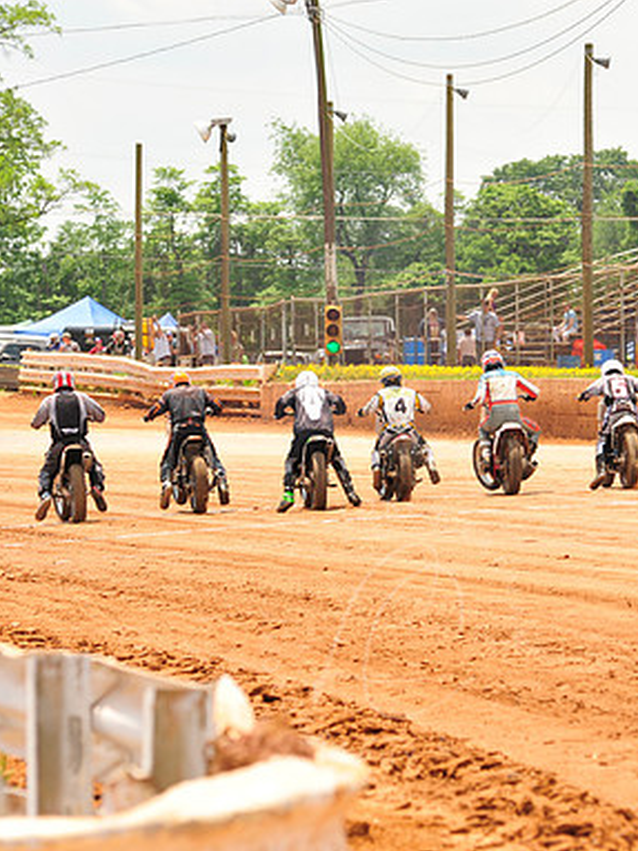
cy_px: 427
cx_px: 391
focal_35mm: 291
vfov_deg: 6.8
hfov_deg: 5.1
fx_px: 7155
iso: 250
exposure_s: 1/400
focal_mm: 200
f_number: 8
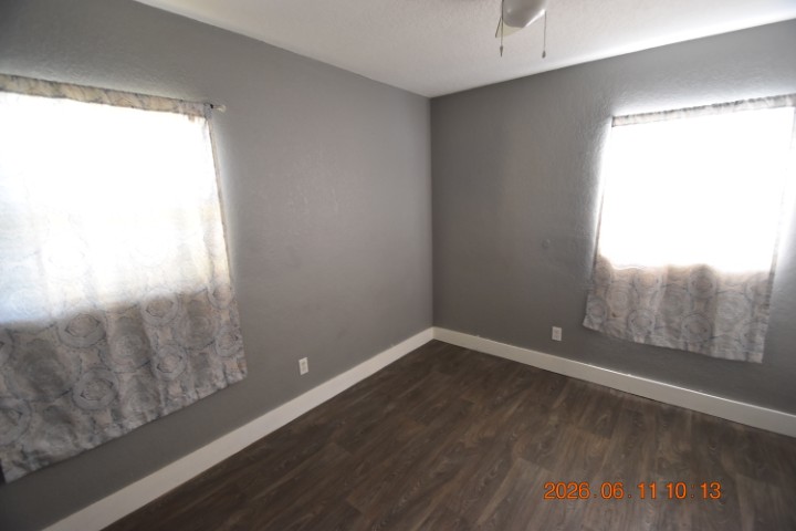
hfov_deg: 100.4
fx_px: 332
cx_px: 398
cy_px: 266
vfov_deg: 77.3
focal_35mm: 15
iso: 800
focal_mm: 10
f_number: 3.5
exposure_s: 1/30
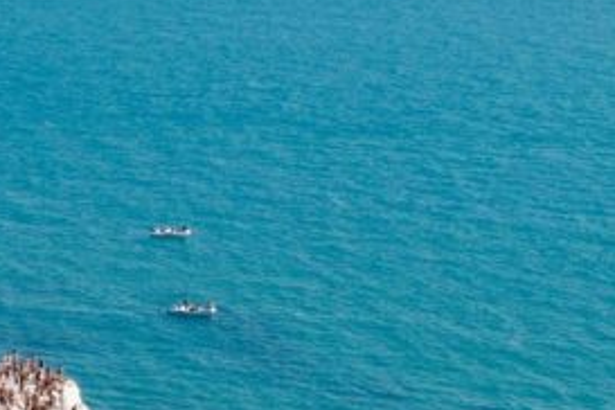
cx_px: 207
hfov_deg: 11.2
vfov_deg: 7.5
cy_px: 301
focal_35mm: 184
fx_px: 3143
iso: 200
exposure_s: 1/400
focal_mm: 32.9
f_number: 7.1
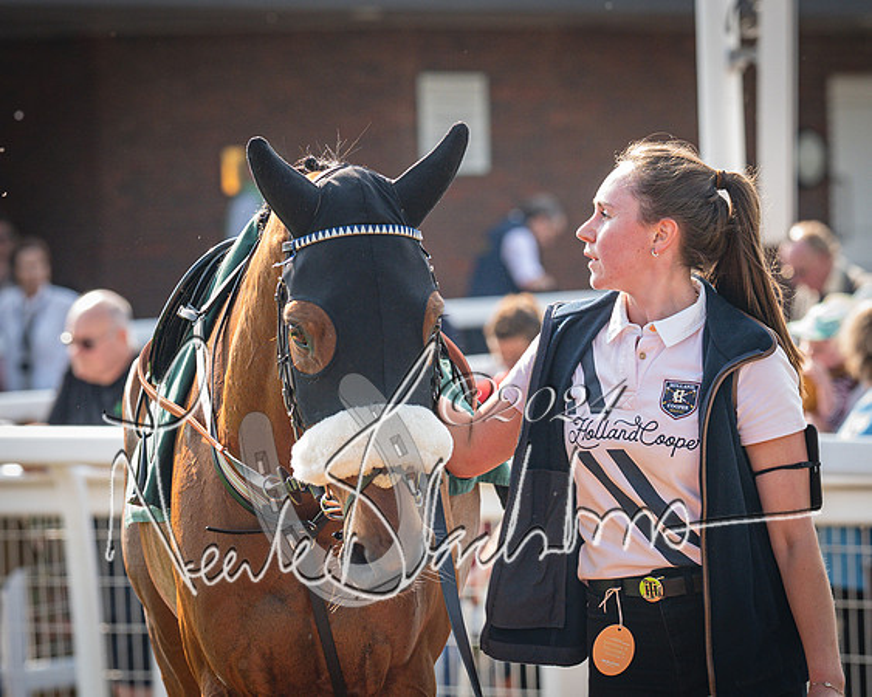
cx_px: 540
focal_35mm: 270
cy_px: 284
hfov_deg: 7.2
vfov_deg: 5.7
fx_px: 6962
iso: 800
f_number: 4
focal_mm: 135
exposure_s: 1/1400
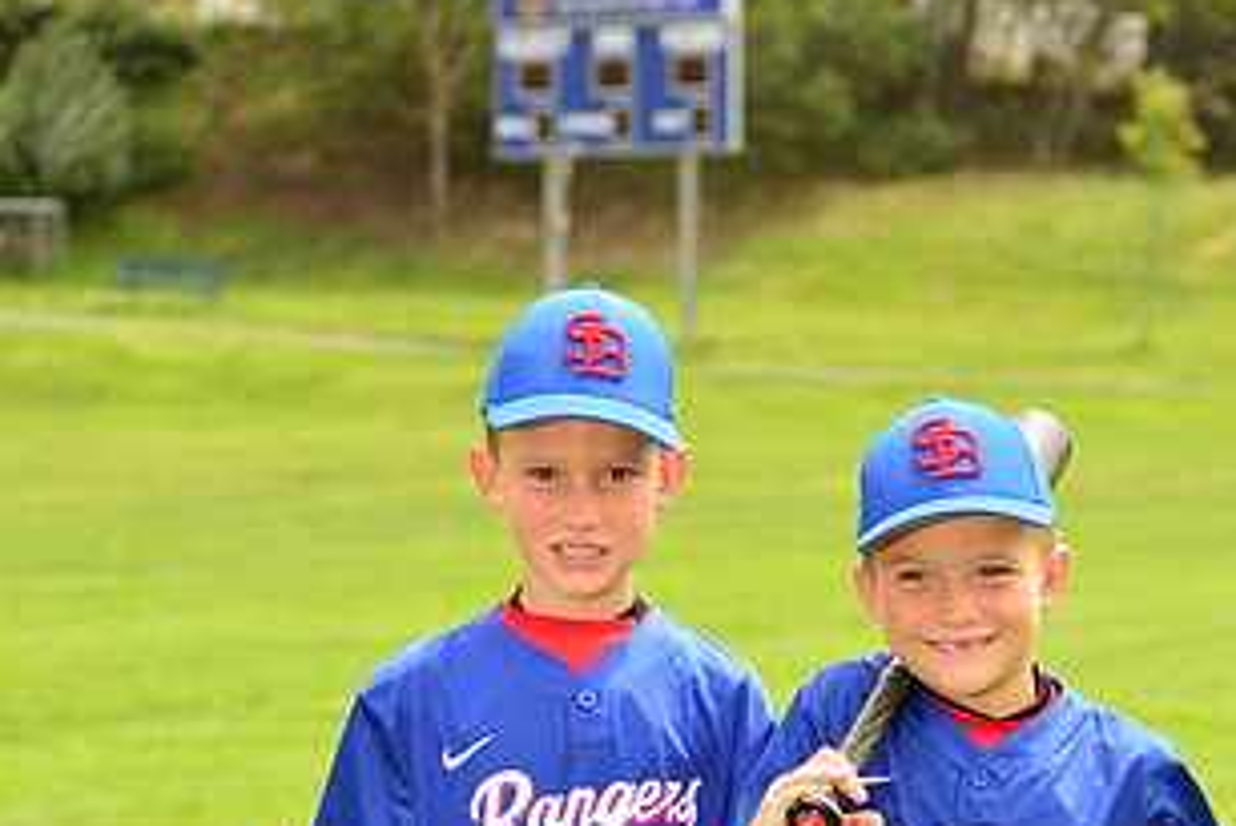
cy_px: 955
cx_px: 767
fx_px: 5187
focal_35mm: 151
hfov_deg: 13.6
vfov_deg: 9.0
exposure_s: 1/250
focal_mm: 80
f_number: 5
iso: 100
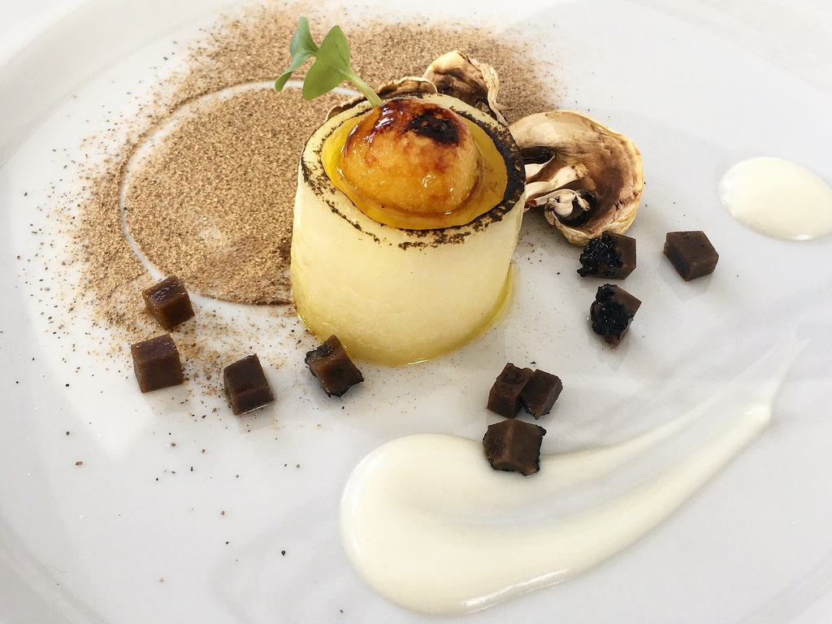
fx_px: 697
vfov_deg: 48.2
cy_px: 312
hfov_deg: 61.7
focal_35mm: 29
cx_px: 416
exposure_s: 1/107
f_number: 2.2
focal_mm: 4.15
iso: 25
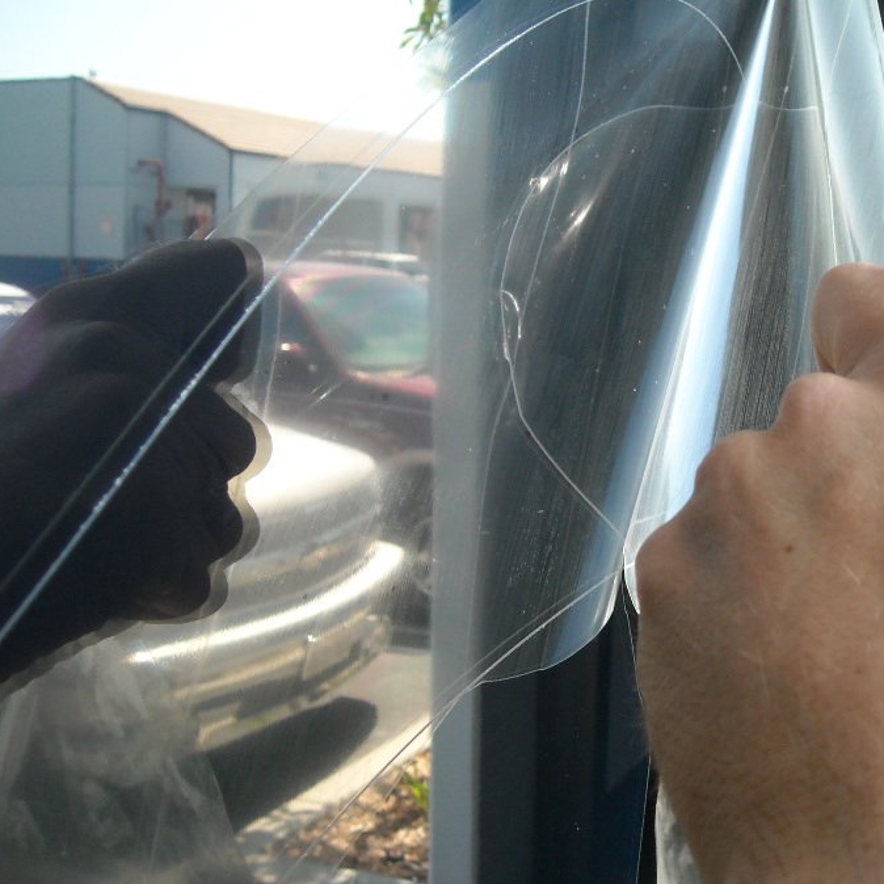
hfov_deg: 35.5
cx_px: 622
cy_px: 384
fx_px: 1358
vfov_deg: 36.0
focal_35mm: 47
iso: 208
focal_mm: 5.7
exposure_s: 1/218
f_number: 2.8
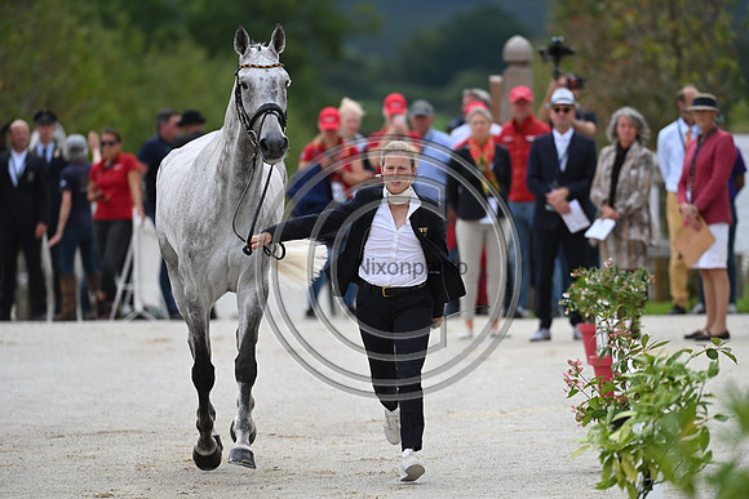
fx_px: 8324
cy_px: 250
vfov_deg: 3.4
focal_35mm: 400
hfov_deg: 5.2
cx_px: 374
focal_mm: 400
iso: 450
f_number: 5.6
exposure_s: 1/1600
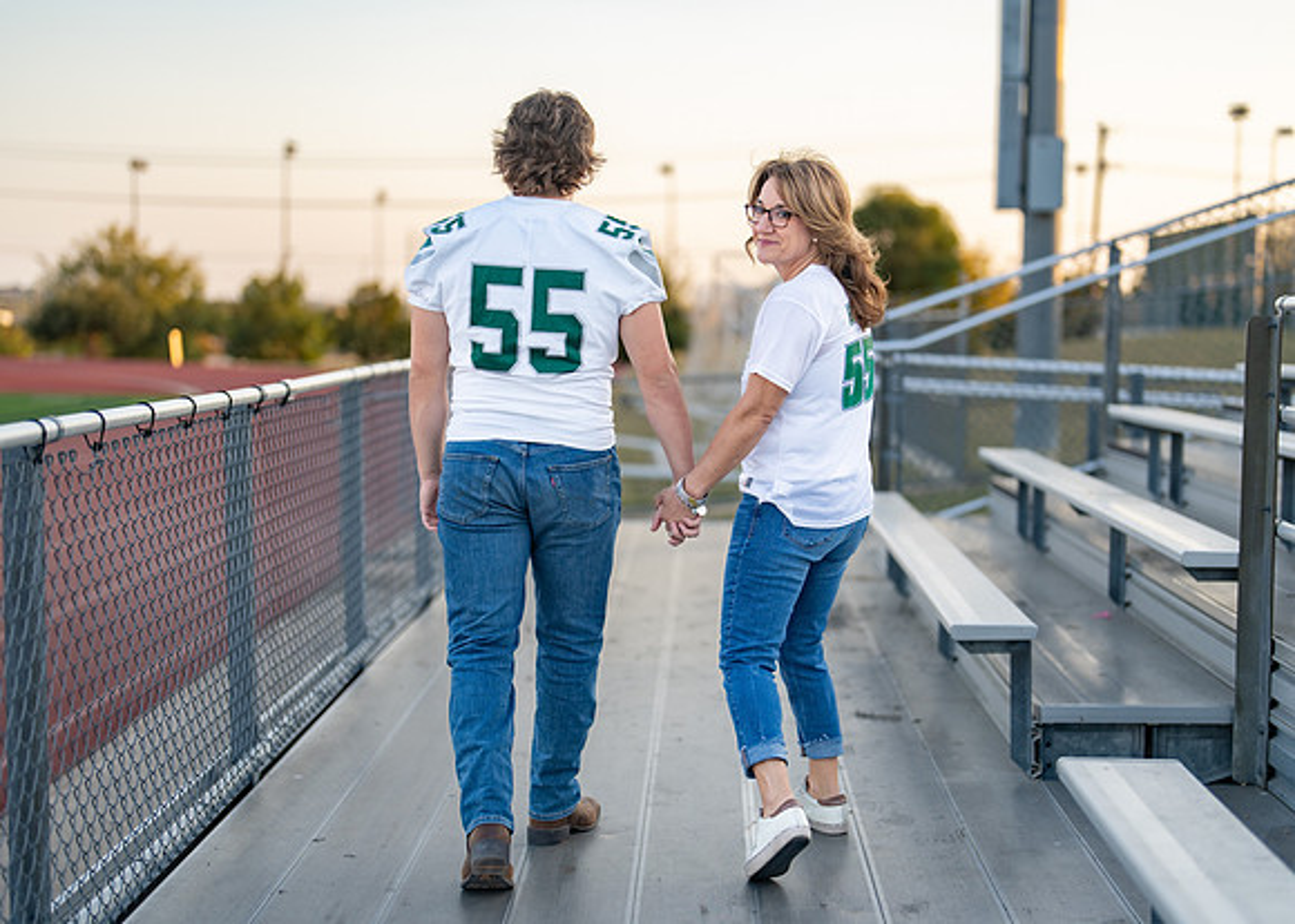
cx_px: 702
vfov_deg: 24.4
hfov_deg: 33.7
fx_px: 2137
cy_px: 503
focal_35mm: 58
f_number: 1.2
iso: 100
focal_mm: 50
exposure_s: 1/1000
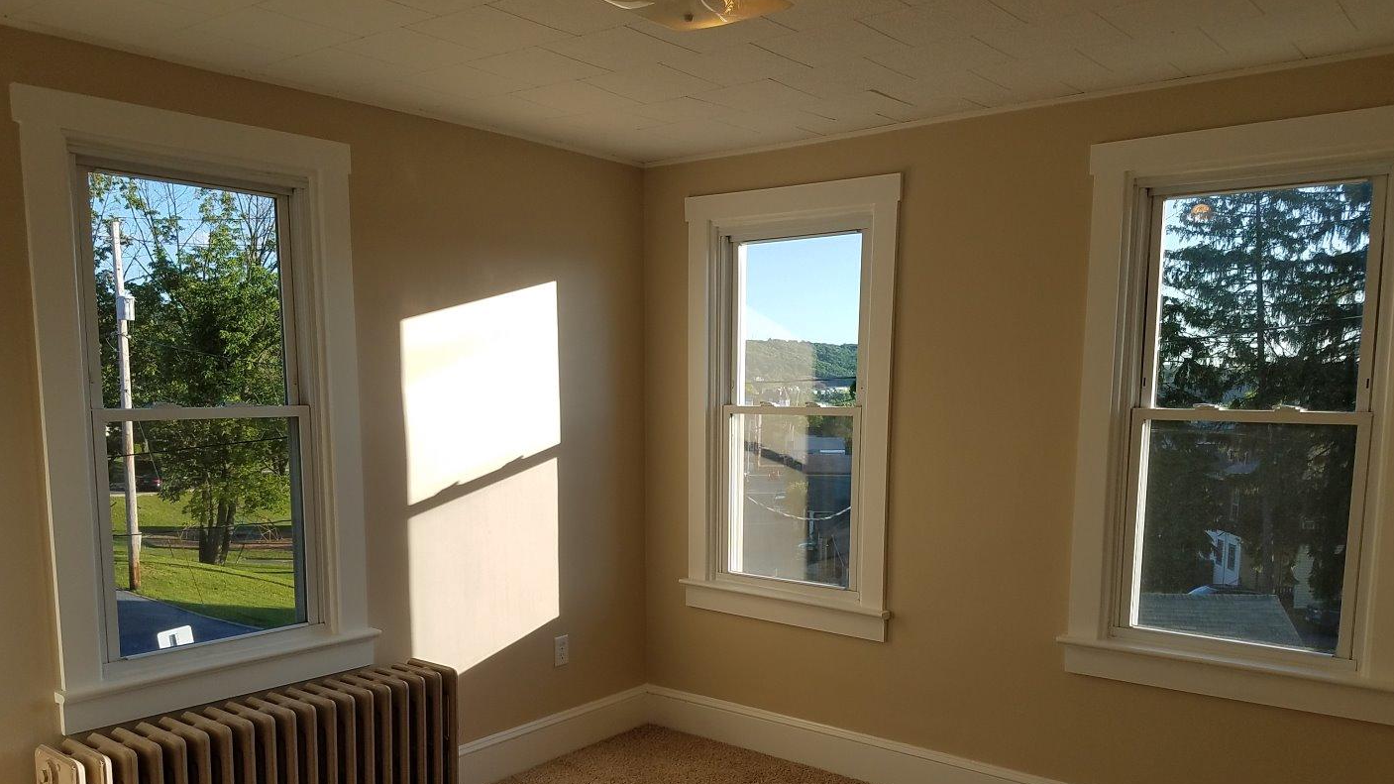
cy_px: 516
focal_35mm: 29
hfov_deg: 66.1
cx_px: 711
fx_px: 1072
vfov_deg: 39.7
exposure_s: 1/728
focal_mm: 4.2
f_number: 1.7
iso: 40
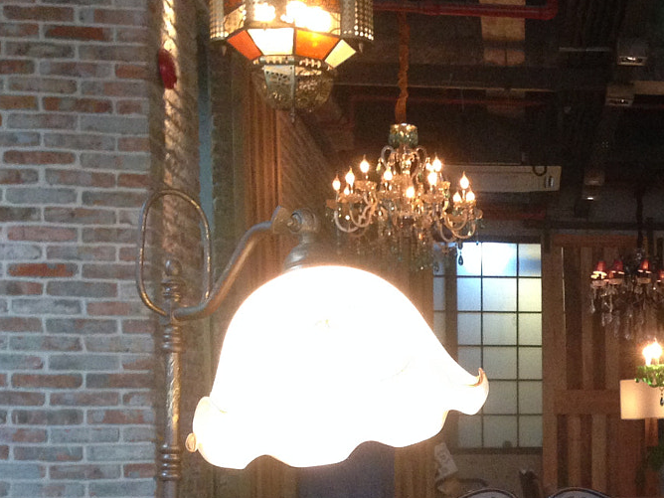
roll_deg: +0.8
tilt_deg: -1.2
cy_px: 494
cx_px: 697
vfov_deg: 18.2
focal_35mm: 79
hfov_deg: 23.5
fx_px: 1515
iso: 250
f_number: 2.4
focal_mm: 4.12
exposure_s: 1/20
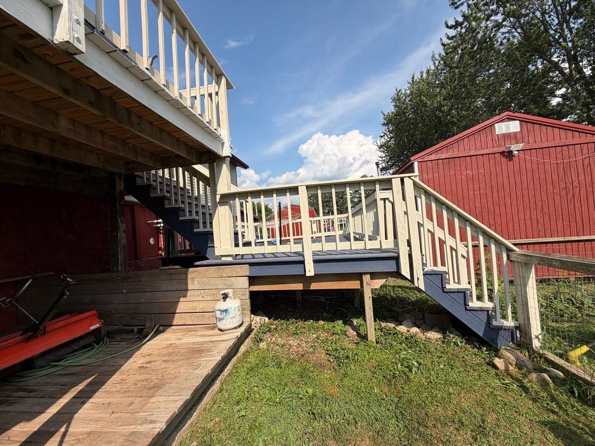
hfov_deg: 102.1
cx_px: 298
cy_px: 223
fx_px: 241
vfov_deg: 85.7
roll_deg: +3.8
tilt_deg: +2.5
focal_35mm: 14
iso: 20
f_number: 2.2
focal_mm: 2.22
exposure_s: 1/789
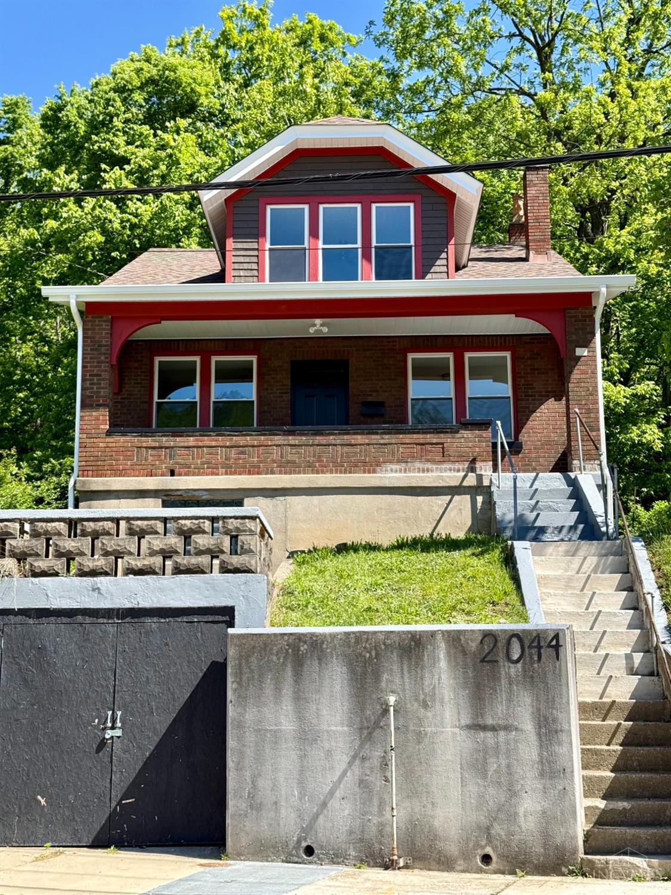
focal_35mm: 48
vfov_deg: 39.7
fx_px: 1241
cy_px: 448
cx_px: 336
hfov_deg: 30.3
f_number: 1.78
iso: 64
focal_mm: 6.76
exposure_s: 1/1931
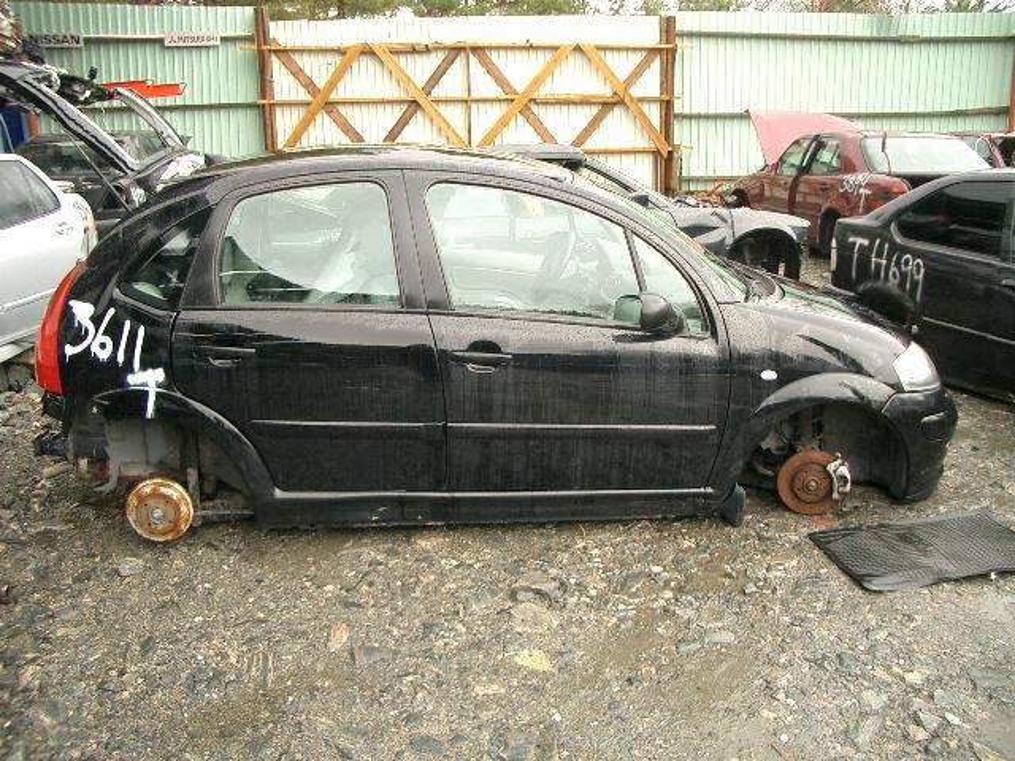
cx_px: 508
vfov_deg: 40.7
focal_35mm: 35
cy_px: 380
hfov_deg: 52.6
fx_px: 1026
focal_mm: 5.8
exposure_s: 1/50
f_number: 2.6
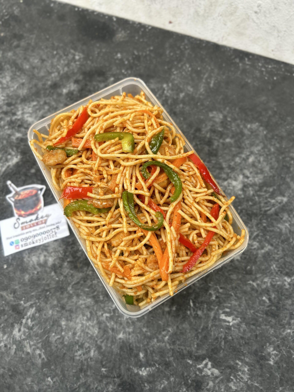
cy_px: 196
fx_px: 294
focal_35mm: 26
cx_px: 147
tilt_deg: -72.8
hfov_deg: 53.1
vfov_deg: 67.3
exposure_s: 1/846
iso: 50
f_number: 1.5
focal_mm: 5.7
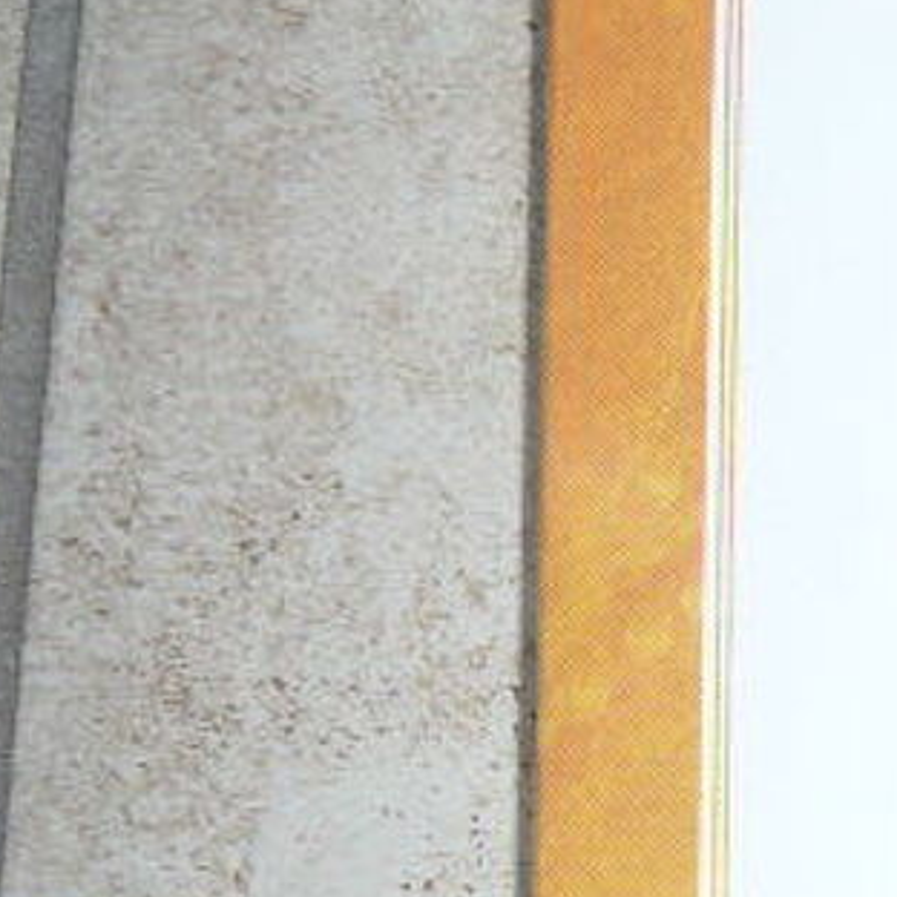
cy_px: 673
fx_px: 2902
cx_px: 1331
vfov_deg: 17.5
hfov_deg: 16.1
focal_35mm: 99
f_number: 2.8
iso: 80
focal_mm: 5.2
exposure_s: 1/30
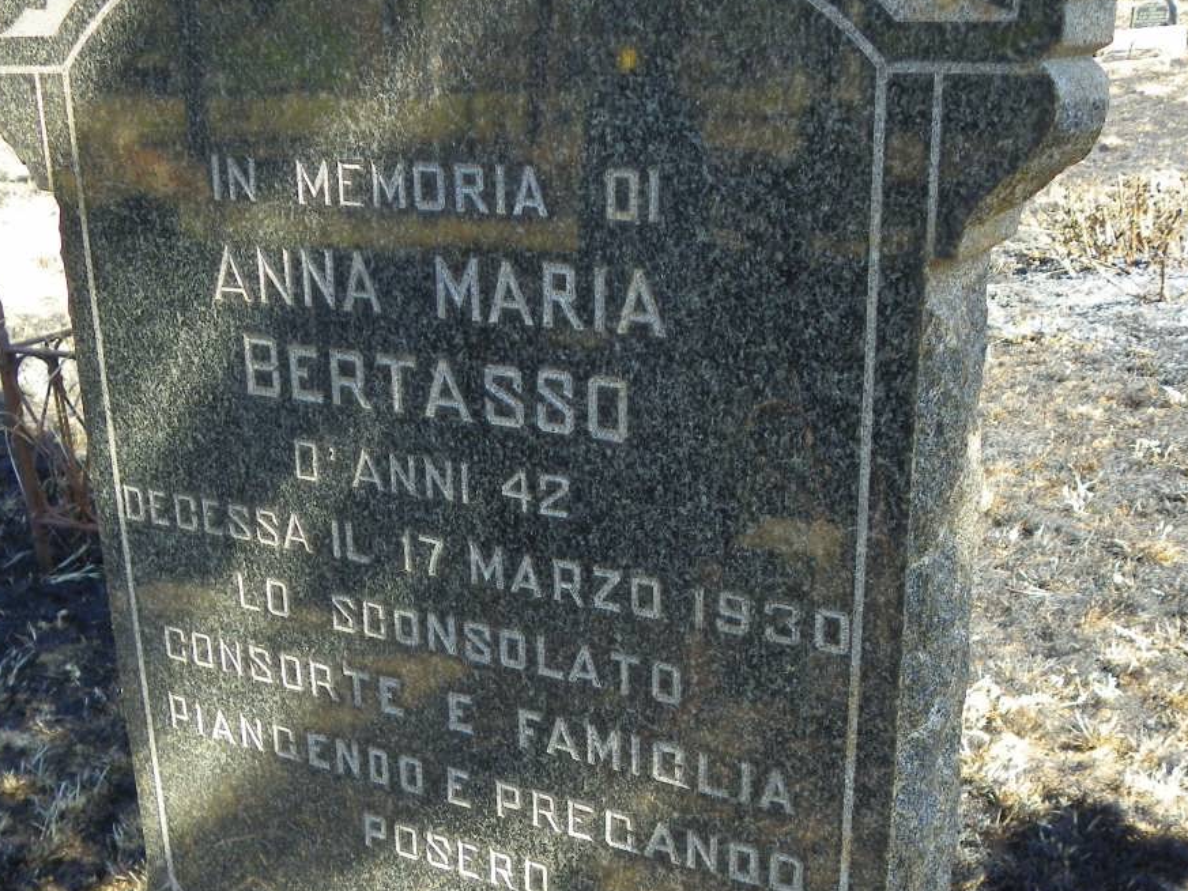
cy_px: 559
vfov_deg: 32.7
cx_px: 581
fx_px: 1510
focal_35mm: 44
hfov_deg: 42.9
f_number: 2.8
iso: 64
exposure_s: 1/100
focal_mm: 5.7
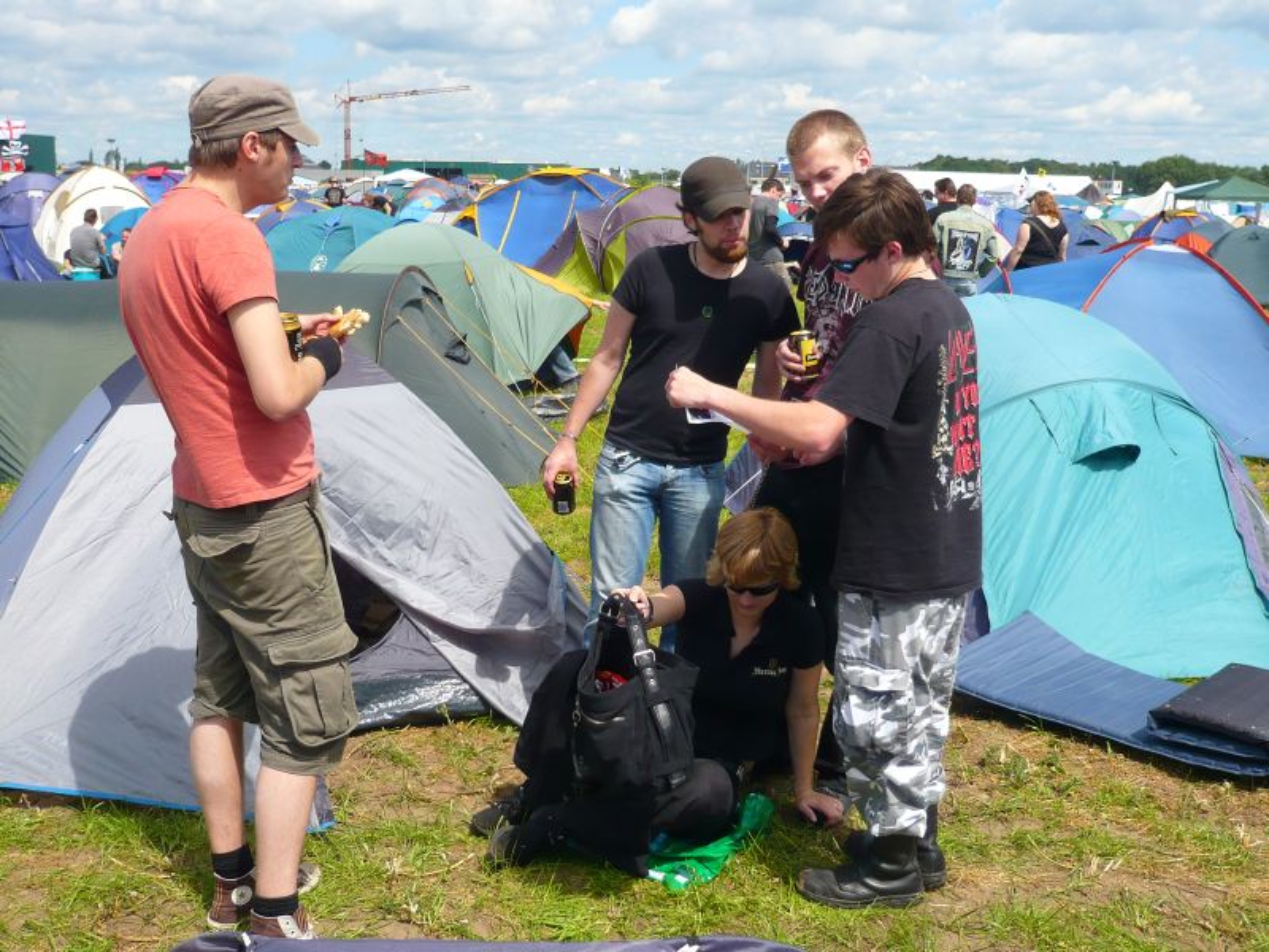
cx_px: 634
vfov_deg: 37.7
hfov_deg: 49.0
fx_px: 1393
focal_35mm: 38
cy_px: 476
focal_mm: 6.2
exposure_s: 1/1000
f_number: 3.2
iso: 100
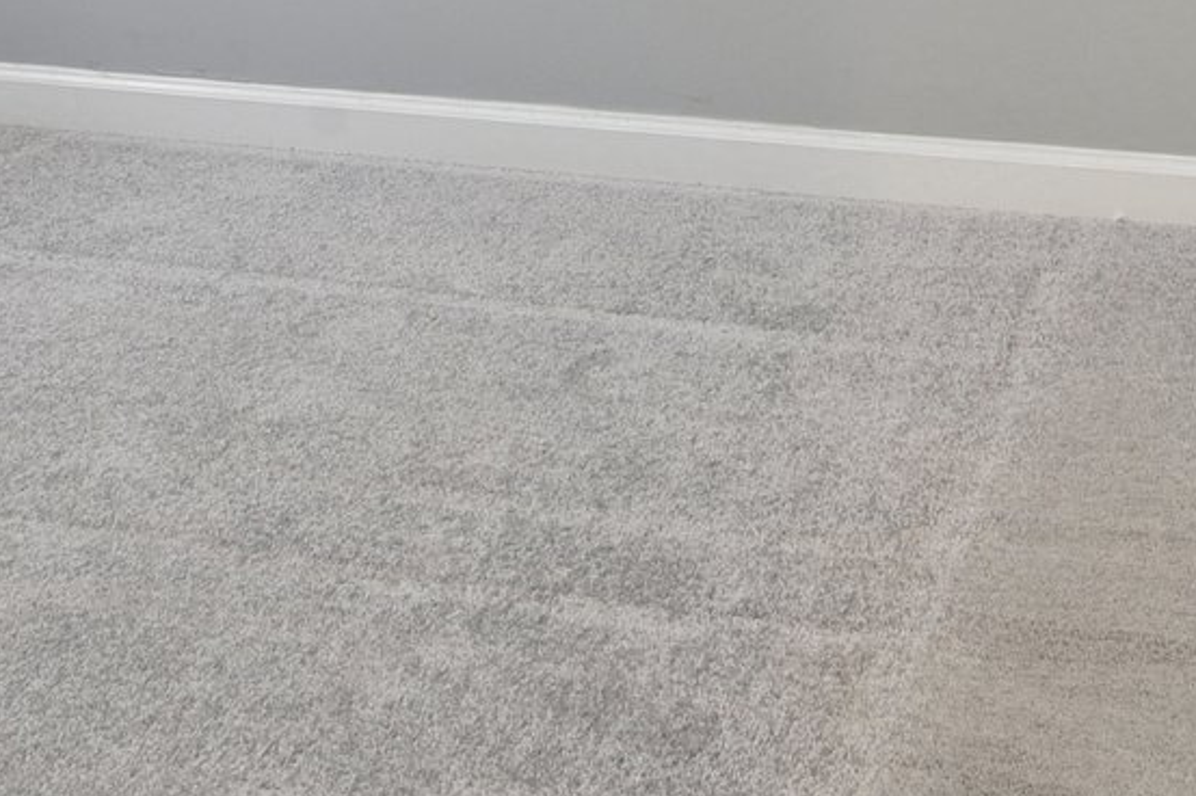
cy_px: -505
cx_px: 716
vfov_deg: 18.3
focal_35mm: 63
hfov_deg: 31.8
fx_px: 2092
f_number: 11
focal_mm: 17
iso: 400
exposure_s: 1/5
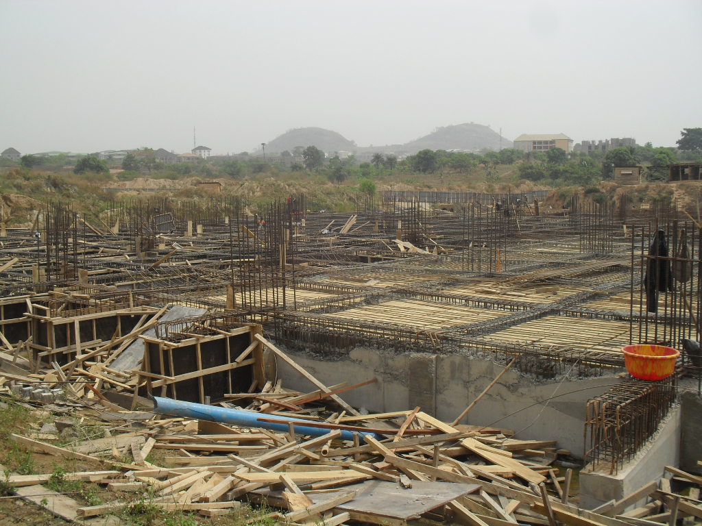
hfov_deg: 52.6
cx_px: 351
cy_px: 263
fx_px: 710
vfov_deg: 40.7
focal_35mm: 35
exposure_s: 1/250
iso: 100
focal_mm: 6.3
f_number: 8.4
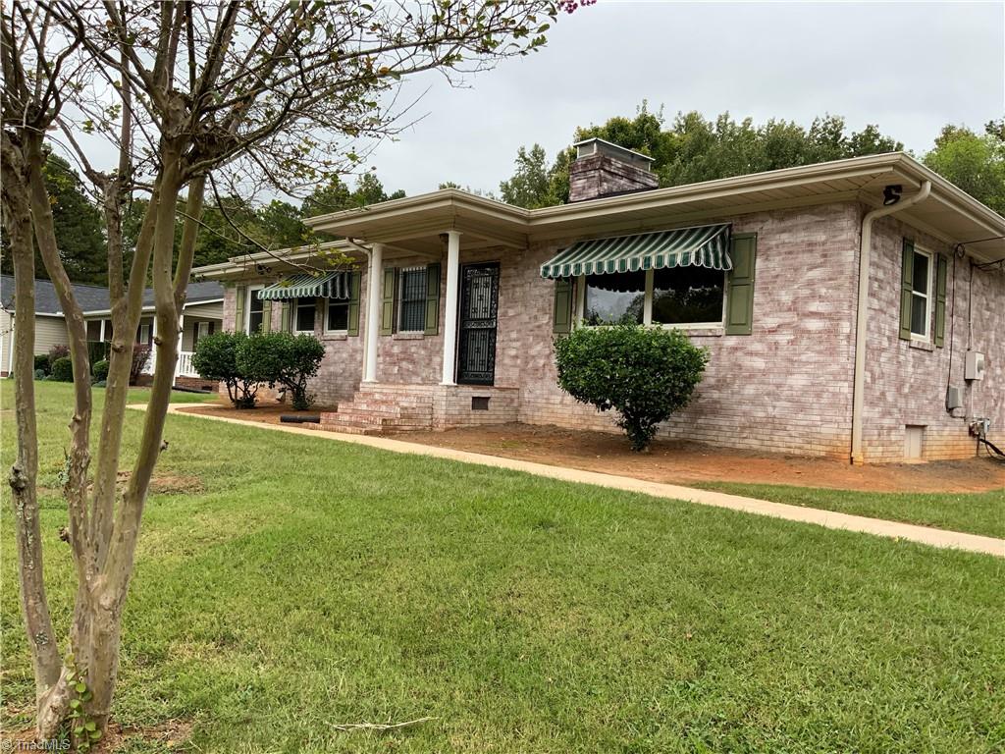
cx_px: 502
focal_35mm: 29
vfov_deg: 48.2
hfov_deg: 61.7
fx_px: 842
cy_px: 377
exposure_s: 1/454
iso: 16
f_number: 1.8
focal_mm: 3
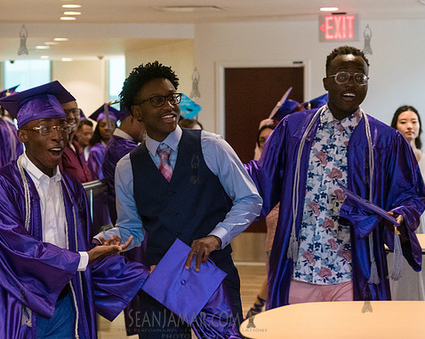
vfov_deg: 13.6
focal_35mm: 113
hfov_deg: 17.0
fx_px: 1421
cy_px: 182
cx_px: 193
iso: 4000
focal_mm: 80
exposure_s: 1/320
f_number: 4
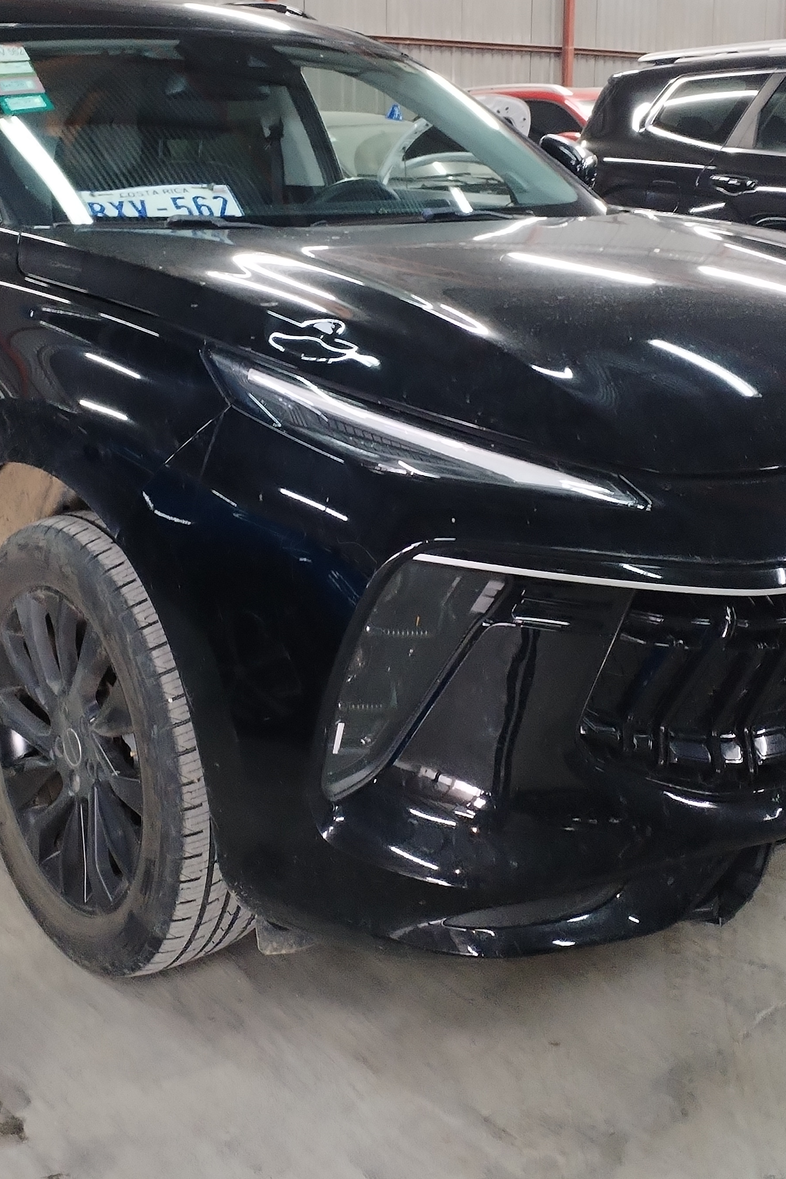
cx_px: 300
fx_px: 1703
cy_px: 434
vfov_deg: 37.9
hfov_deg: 25.9
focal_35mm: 52
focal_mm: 4.75
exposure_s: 1/25
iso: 721
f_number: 1.8
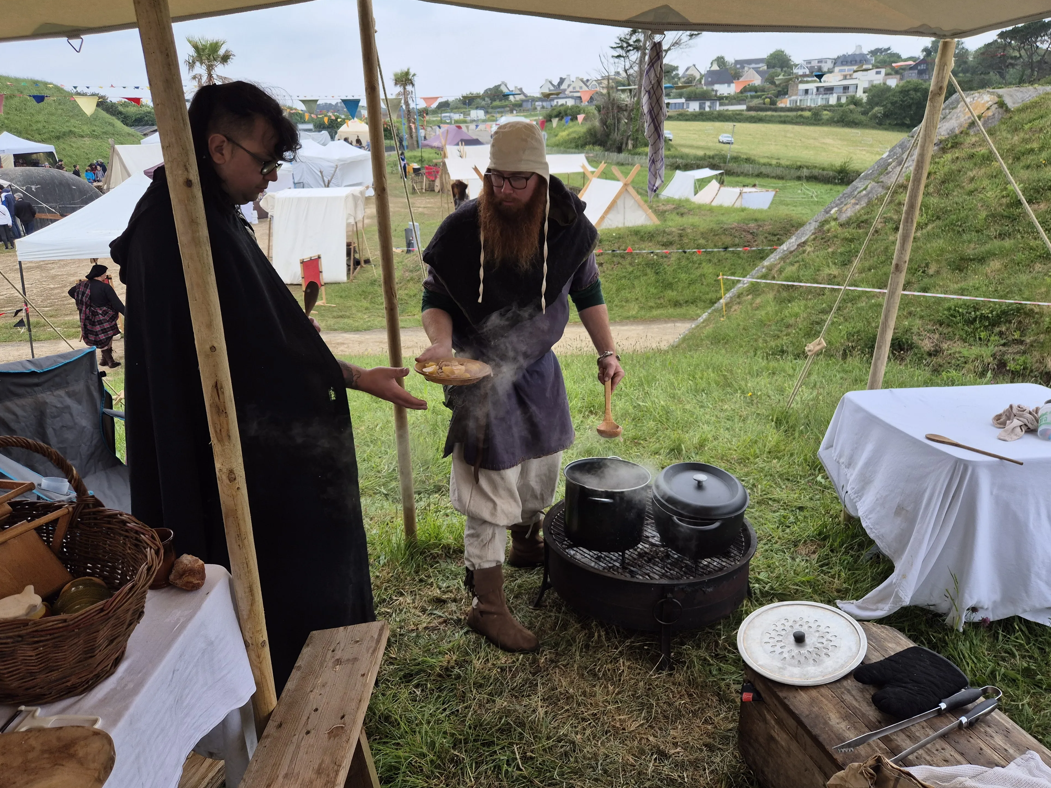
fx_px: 729
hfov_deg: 71.6
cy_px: 395
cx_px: 541
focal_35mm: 24
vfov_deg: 56.8
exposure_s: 1/626
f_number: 1.8
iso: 25
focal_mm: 5.4
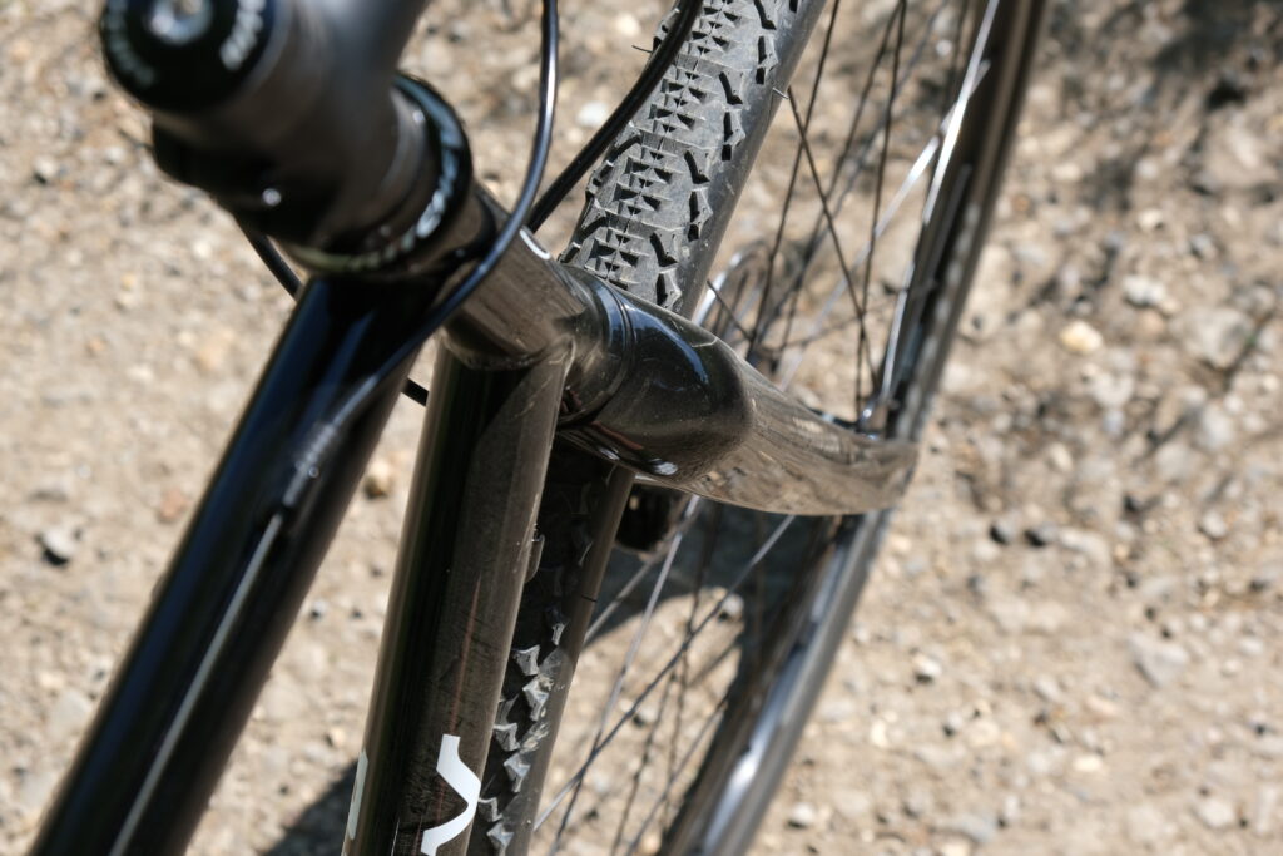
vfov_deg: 25.1
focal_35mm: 54
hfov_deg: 36.9
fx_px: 1925
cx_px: 642
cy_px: 428
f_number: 5.6
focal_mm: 35.8
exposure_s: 1/250
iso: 160
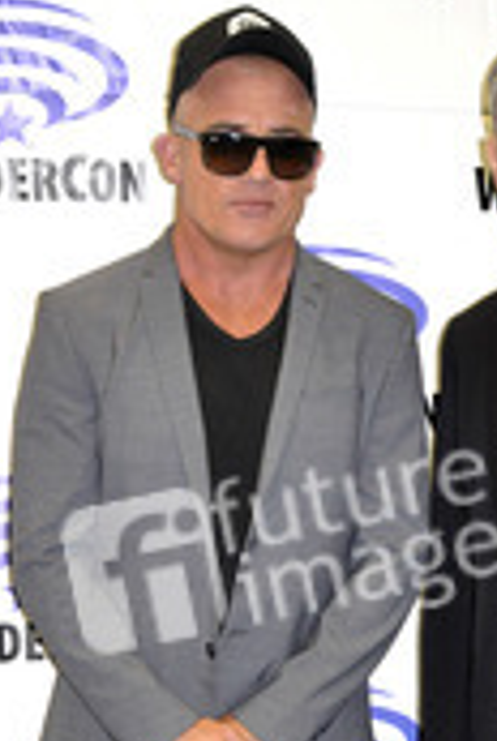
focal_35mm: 83
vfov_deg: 23.3
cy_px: 767
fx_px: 1712
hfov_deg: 16.4
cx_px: 409
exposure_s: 1/60
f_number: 4.5
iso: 1000
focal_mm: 24
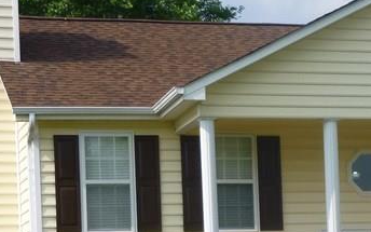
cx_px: 322
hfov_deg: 14.6
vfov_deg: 9.1
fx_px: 1436
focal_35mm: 142
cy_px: 263
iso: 100
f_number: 3.9
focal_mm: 8
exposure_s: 1/640
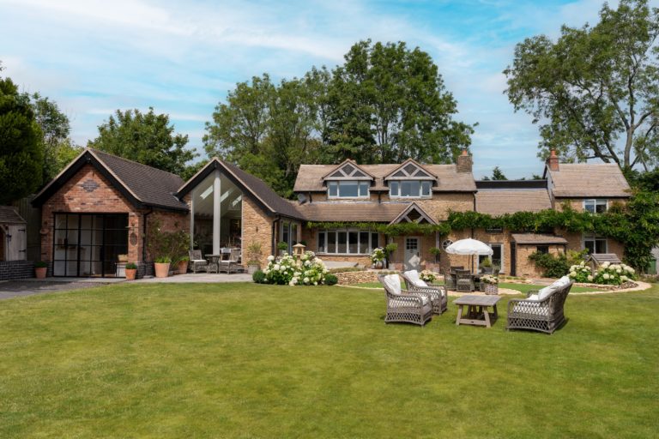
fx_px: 549
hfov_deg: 61.9
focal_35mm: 30
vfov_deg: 43.6
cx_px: 330
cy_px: 220
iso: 100
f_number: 8
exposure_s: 1/250
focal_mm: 30
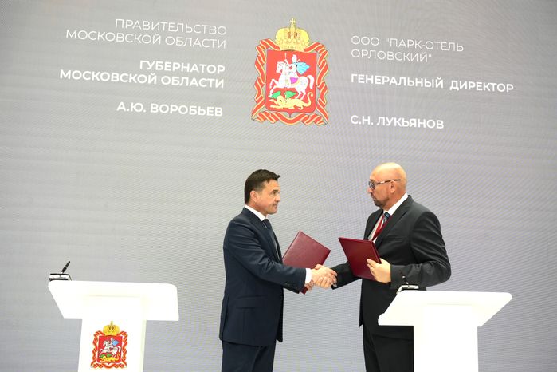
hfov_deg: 58.7
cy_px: 186
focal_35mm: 32
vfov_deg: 41.1
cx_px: 278
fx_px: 495
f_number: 4.5
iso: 1000
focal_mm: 32
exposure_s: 1/125
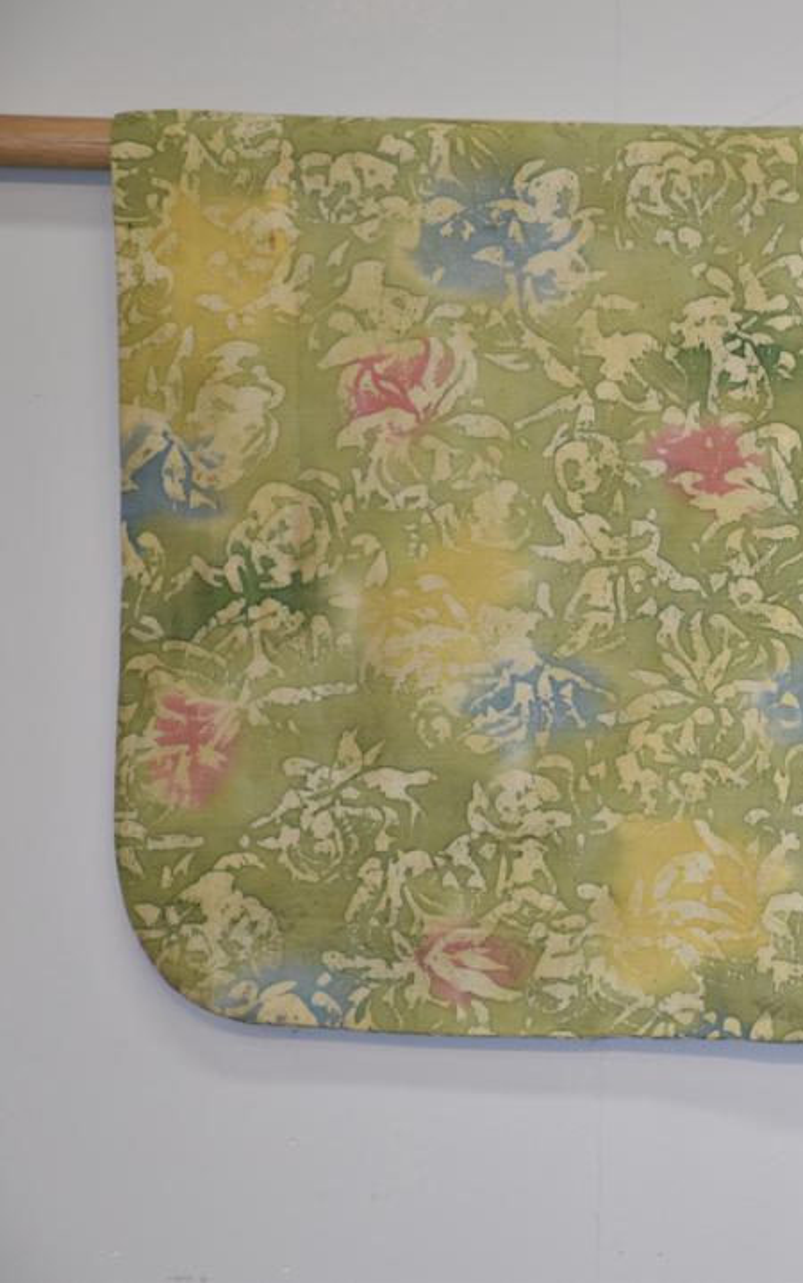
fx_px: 6043
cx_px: 896
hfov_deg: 7.6
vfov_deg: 12.1
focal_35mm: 173
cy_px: 640
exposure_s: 1/50
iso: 400
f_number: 5
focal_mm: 75
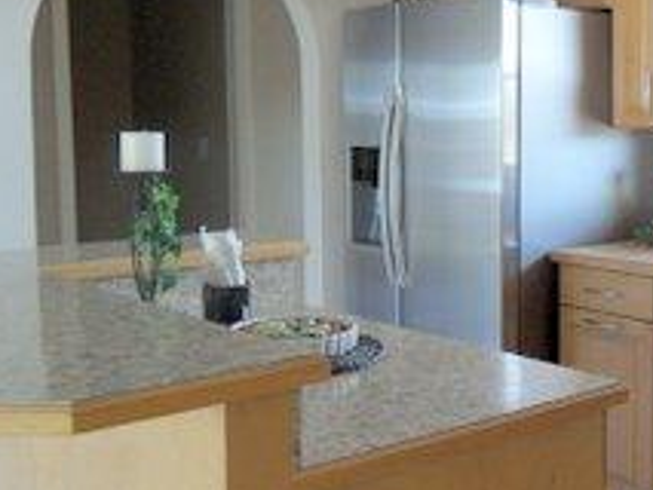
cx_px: 552
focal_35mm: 54
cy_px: 178
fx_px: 1019
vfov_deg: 27.0
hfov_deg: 34.1
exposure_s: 1/45
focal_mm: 4.3
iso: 100
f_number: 2.8
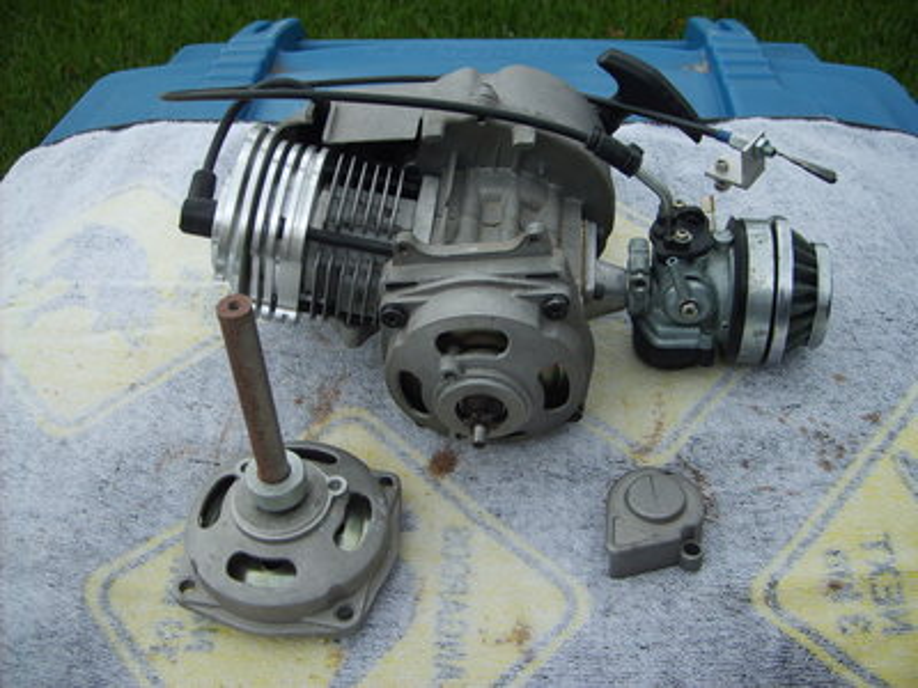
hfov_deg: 52.6
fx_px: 928
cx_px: 459
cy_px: 344
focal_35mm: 35
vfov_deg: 40.7
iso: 50
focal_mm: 5.8
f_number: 7.1
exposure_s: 1/180
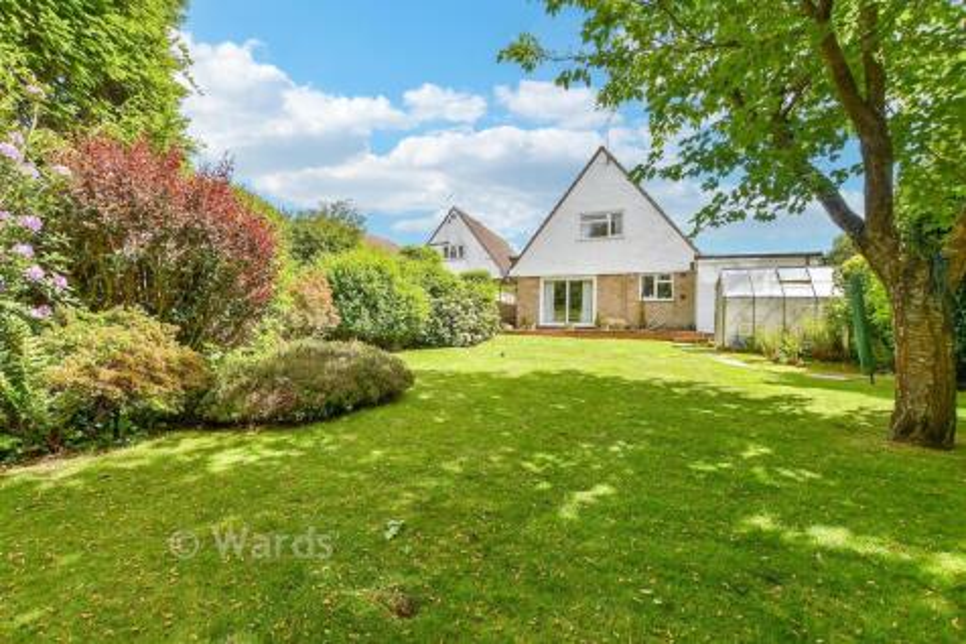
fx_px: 402
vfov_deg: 77.3
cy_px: 322
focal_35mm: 15
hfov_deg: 100.4
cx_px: 483
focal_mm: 10
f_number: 8
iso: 160
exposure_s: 1/200
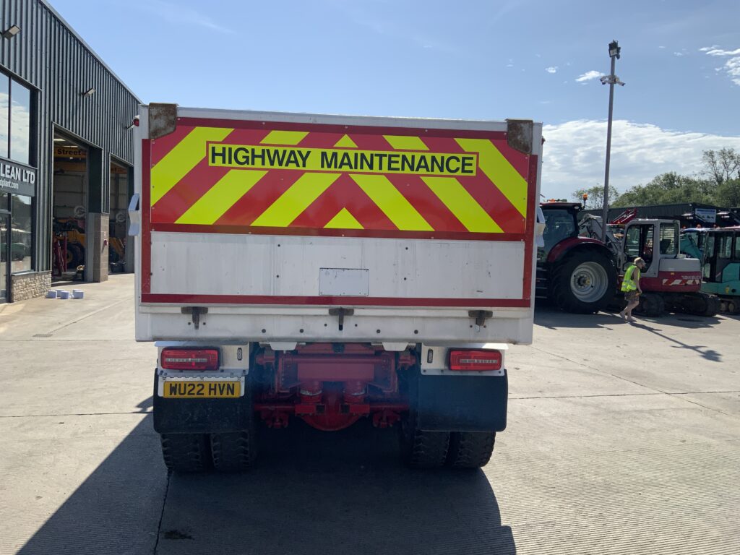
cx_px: 370
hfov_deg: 61.7
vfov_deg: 48.2
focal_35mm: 29
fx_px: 620
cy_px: 278
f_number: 1.8
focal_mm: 3
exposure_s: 1/2801
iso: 16
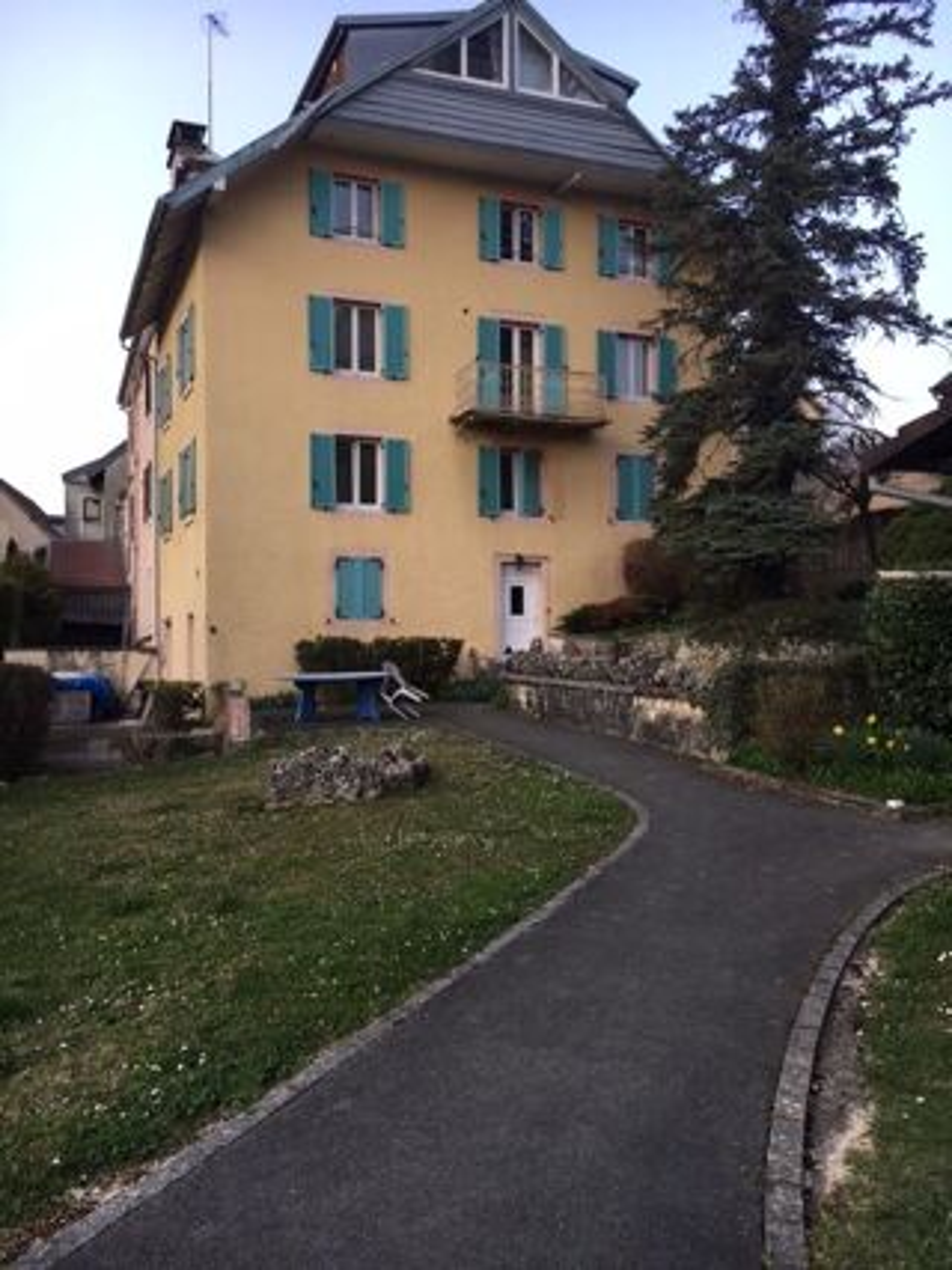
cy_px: 635
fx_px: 1064
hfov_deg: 48.2
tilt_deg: -0.3
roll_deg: -1.0
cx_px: 476
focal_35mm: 29
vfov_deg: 61.7
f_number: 2.2
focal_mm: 4.15
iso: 25
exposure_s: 1/222
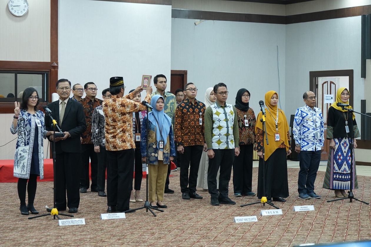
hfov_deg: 23.9
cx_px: 186
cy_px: 124
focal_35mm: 85
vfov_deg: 16.1
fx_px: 876
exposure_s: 1/125
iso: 2000
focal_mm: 85
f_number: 4
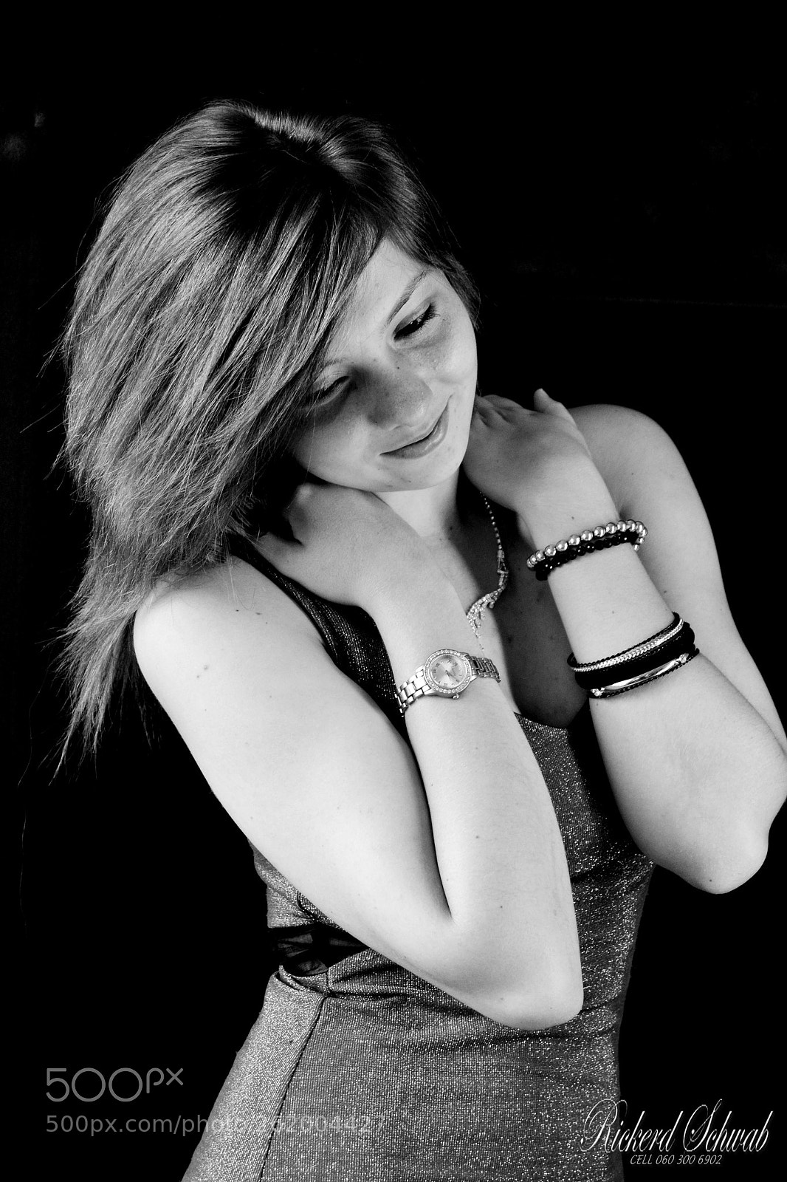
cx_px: 394
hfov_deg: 16.5
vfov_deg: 24.6
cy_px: 591
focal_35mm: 82
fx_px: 2706
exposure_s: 1/80
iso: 800
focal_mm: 55
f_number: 5.6
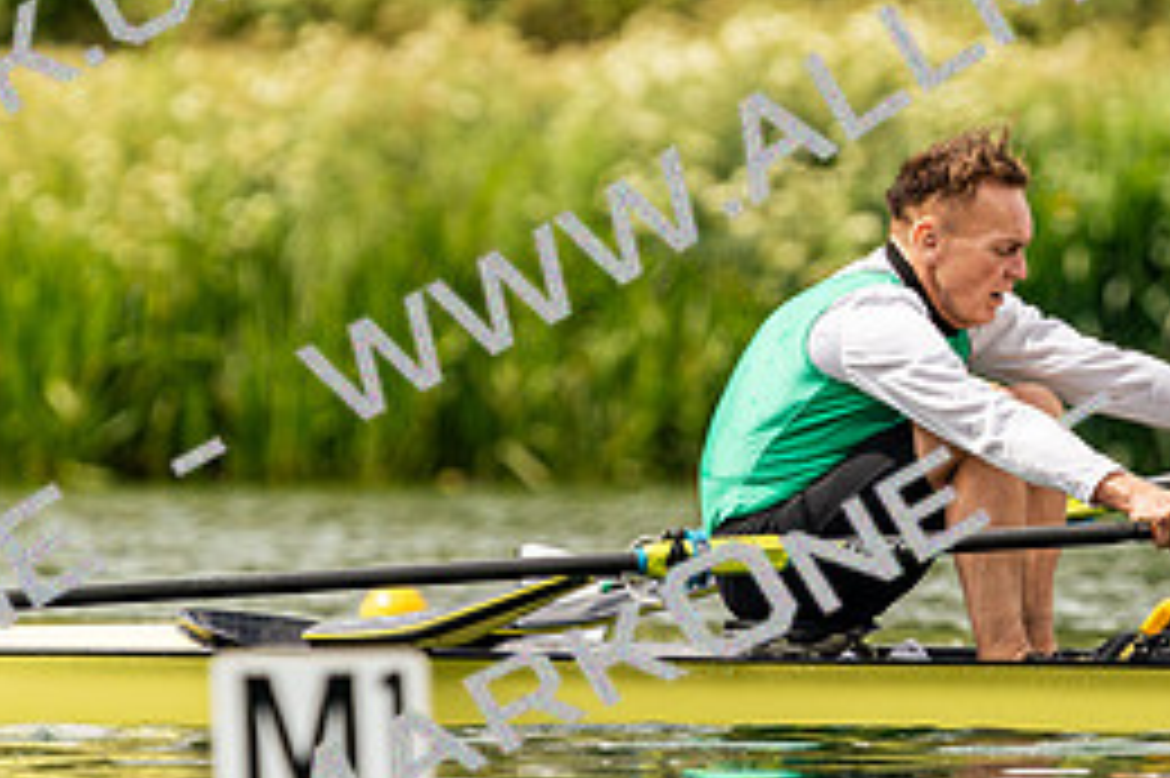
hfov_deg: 2.0
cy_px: 434
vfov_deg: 1.3
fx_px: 33550
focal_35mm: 1033
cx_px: 855
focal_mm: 463
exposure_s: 1/2000
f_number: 6.3
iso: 250
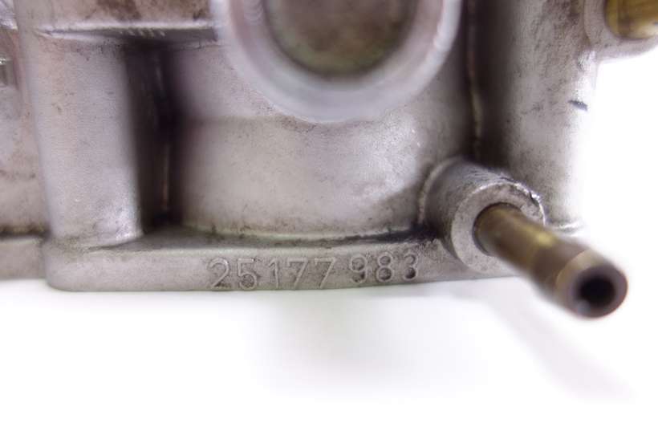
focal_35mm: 28
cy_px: 220
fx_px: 512
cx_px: 329
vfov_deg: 46.4
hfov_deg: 65.5
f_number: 1.8
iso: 125
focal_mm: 10.4
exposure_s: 1/50
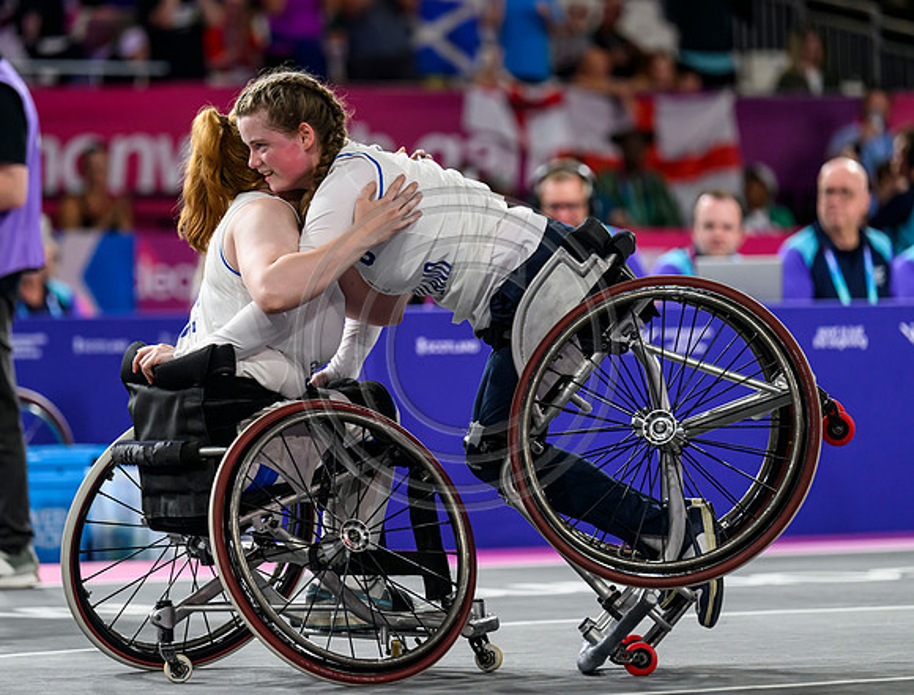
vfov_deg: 7.4
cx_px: 447
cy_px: 318
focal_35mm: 201
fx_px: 5343
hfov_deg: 9.8
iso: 2500
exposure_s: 1/1600
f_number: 3.2
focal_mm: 170
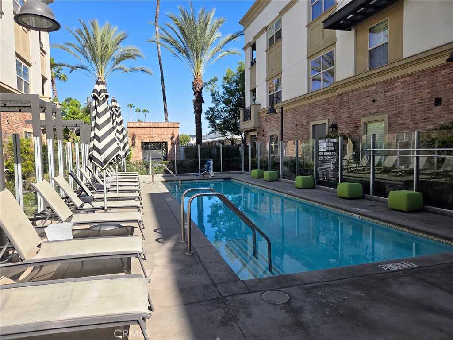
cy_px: 170
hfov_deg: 73.9
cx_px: 226
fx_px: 301
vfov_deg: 58.9
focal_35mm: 23
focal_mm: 5.4
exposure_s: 1/3151
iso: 80
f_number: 1.8
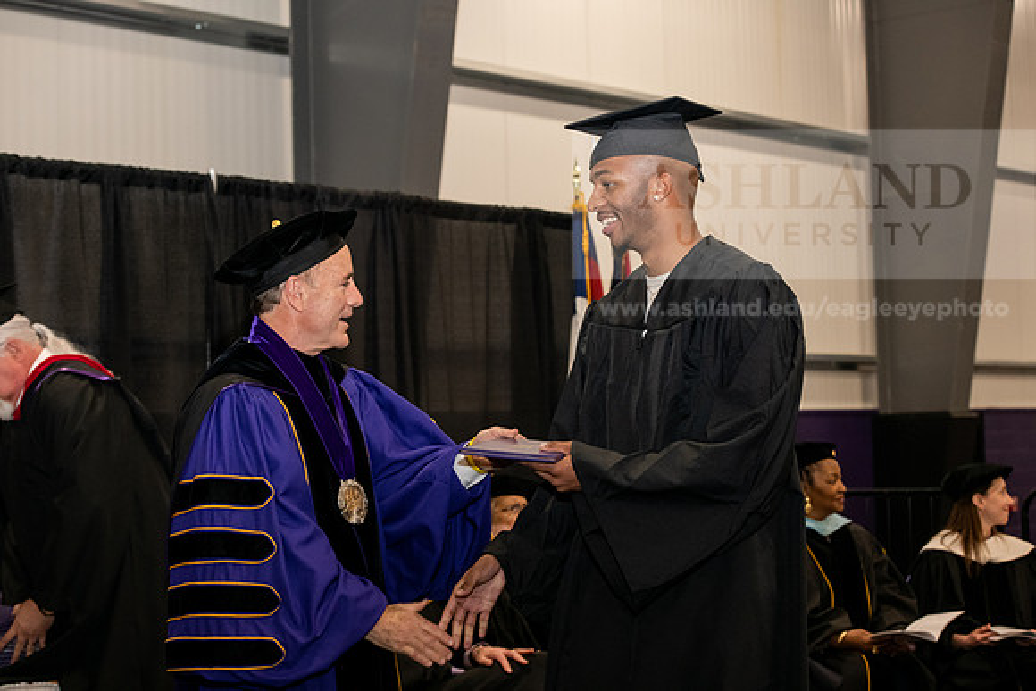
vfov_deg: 19.5
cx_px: 518
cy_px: 346
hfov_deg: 28.8
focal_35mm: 70
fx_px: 2015
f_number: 5.6
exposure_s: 1/200
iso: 2500
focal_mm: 70
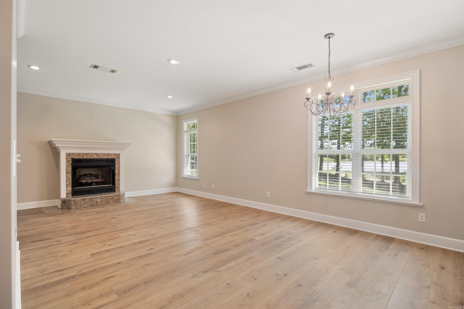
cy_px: 154
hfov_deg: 96.7
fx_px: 206
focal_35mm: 16
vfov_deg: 73.7
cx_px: 232
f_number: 5.6
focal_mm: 16
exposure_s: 1/13
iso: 1250
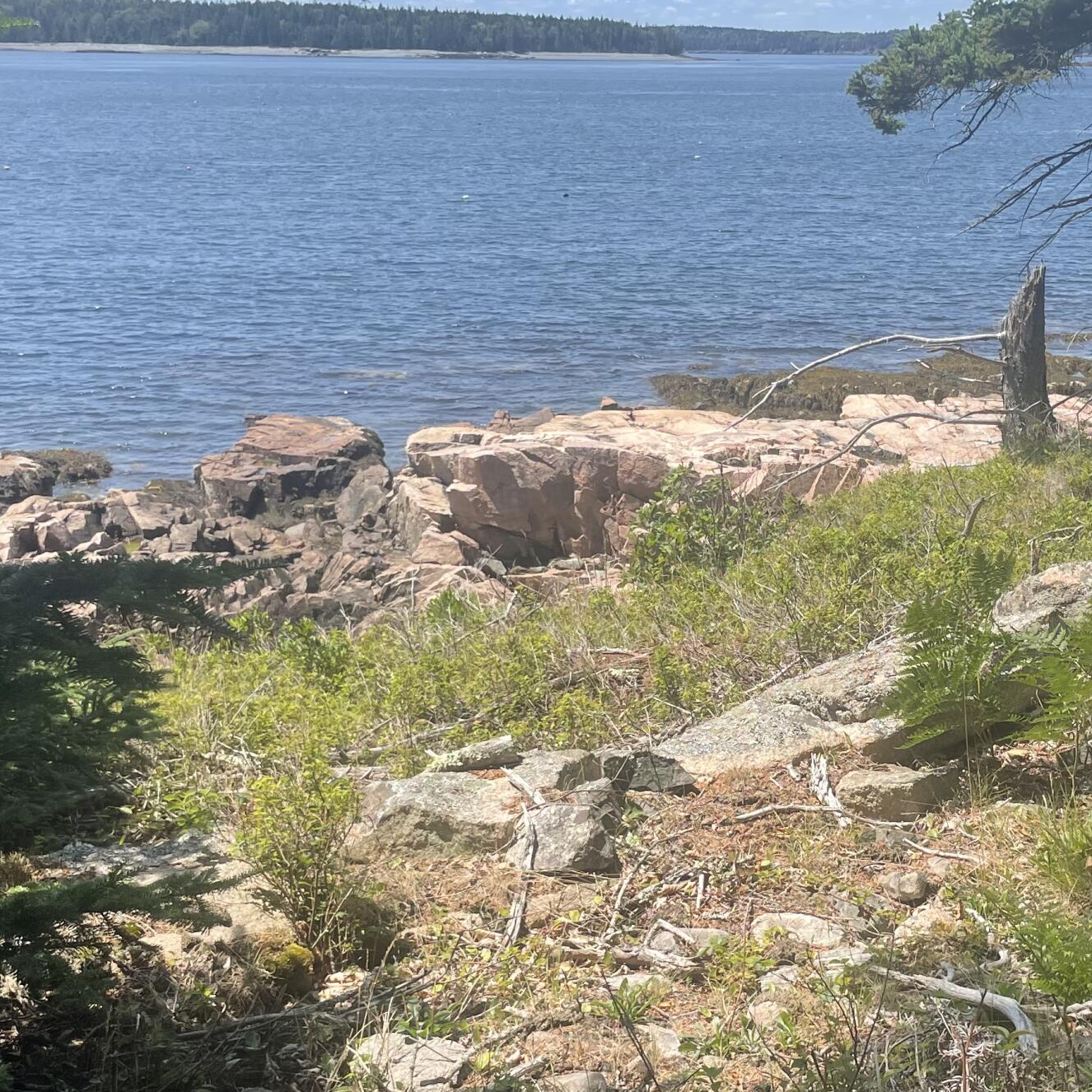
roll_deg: -0.8
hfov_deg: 32.5
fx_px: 1856
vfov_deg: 32.8
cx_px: 721
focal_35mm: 52
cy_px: 595
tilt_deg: -17.2
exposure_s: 1/2257
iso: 32
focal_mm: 4.2
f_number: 1.6
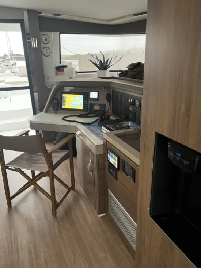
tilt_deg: -19.6
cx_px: 100
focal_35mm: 26
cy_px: 134
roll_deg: +0.7
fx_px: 201
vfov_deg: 67.3
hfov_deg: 53.0
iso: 125
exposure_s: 1/60
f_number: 1.6
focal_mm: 5.1
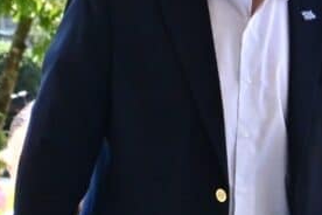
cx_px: 274
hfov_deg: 14.6
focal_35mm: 139
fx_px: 1243
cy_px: 62
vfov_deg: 9.9
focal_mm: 50
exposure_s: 1/640
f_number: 9
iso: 1000
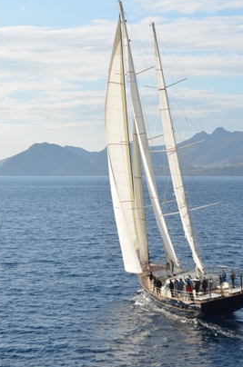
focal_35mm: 92
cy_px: 168
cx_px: 132
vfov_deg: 22.2
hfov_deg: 14.8
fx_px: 937
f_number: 9
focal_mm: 52
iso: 100
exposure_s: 1/320
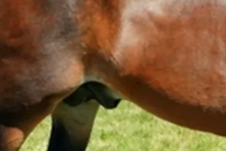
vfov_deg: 7.0
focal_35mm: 197
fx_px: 1237
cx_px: 318
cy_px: 91
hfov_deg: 10.2
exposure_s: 1/640
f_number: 10
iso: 800
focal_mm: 18.21
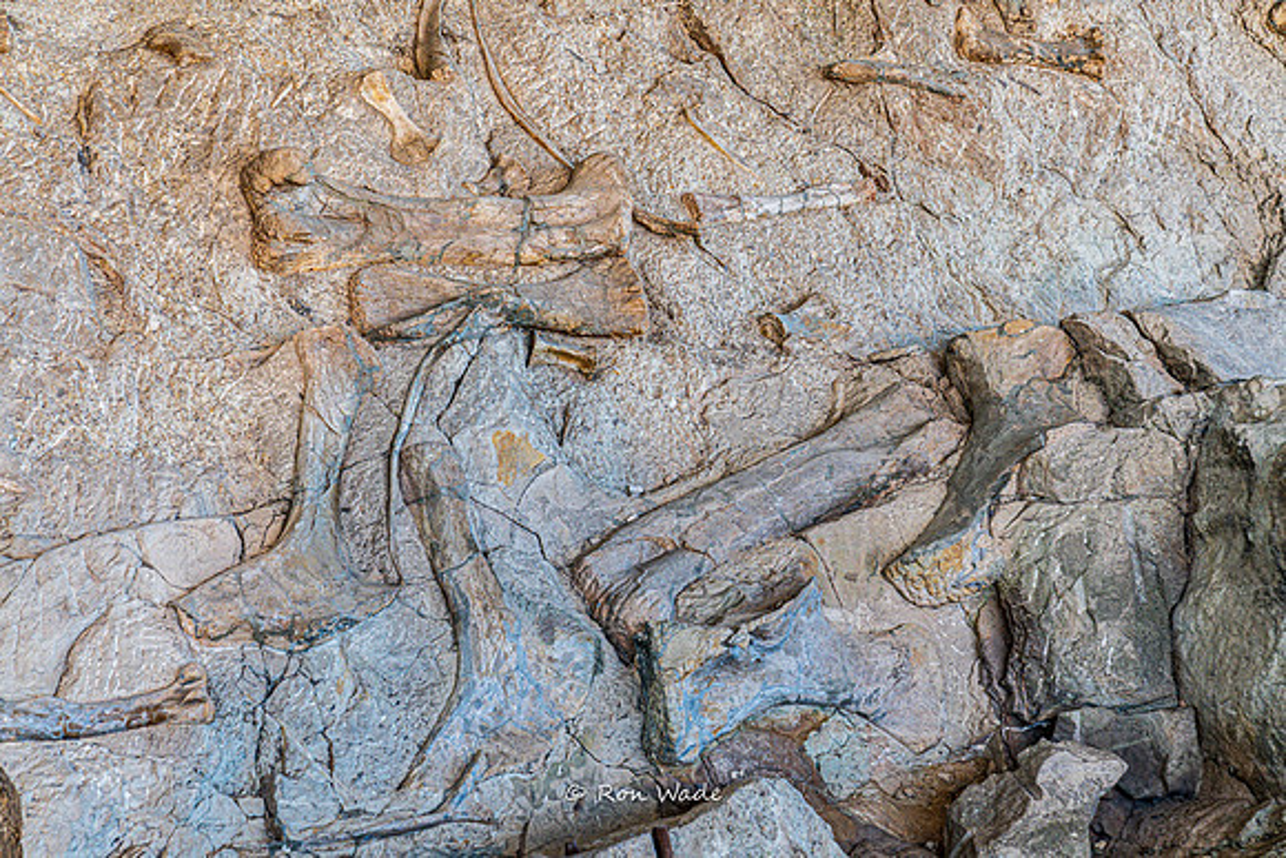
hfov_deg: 28.8
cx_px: 643
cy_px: 429
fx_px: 2501
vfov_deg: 19.5
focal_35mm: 70
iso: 640
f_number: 4
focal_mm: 70
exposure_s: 1/160
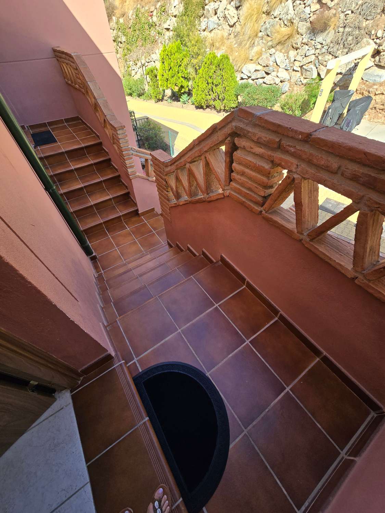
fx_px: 193
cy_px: 256
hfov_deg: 89.9
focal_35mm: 13
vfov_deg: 106.2
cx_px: 192
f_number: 2.2
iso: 50
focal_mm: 2.2
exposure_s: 1/507
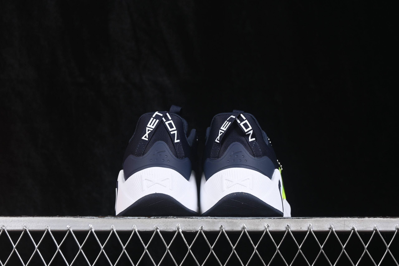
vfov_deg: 18.2
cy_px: 133
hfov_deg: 27.0
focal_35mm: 75
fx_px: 831
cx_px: 200
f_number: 6.3
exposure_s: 1/60
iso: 160
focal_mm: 50
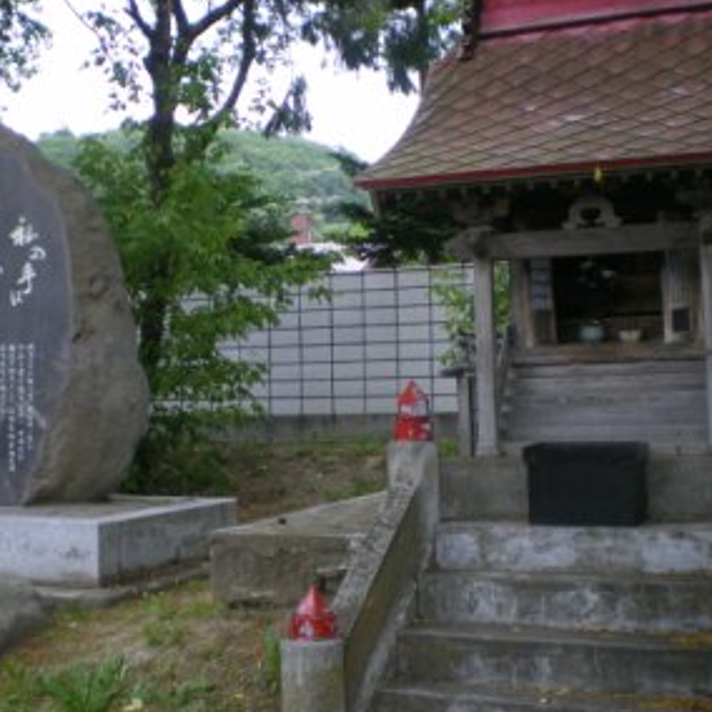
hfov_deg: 32.2
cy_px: 311
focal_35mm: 53
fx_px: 1233
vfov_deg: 32.2
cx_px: 333
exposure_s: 1/50
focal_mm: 6.3
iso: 200
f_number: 3.1
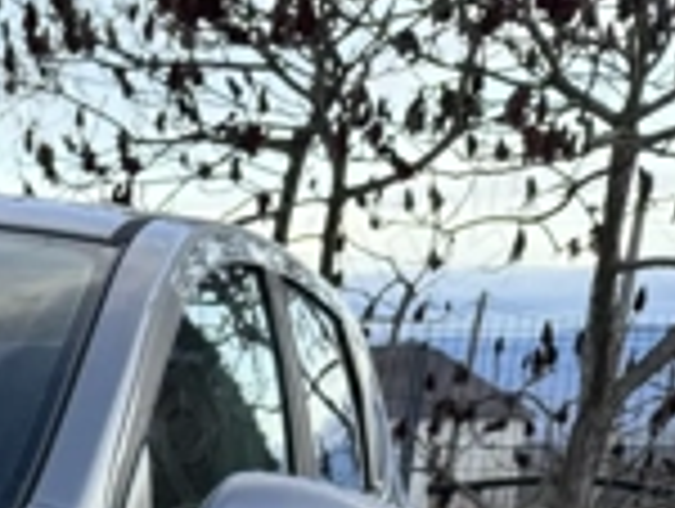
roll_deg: +0.0
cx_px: -526
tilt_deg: -16.6
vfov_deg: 13.4
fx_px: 1875
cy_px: 994
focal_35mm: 96
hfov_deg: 17.0
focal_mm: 6.76
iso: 160
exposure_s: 1/126
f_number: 1.78
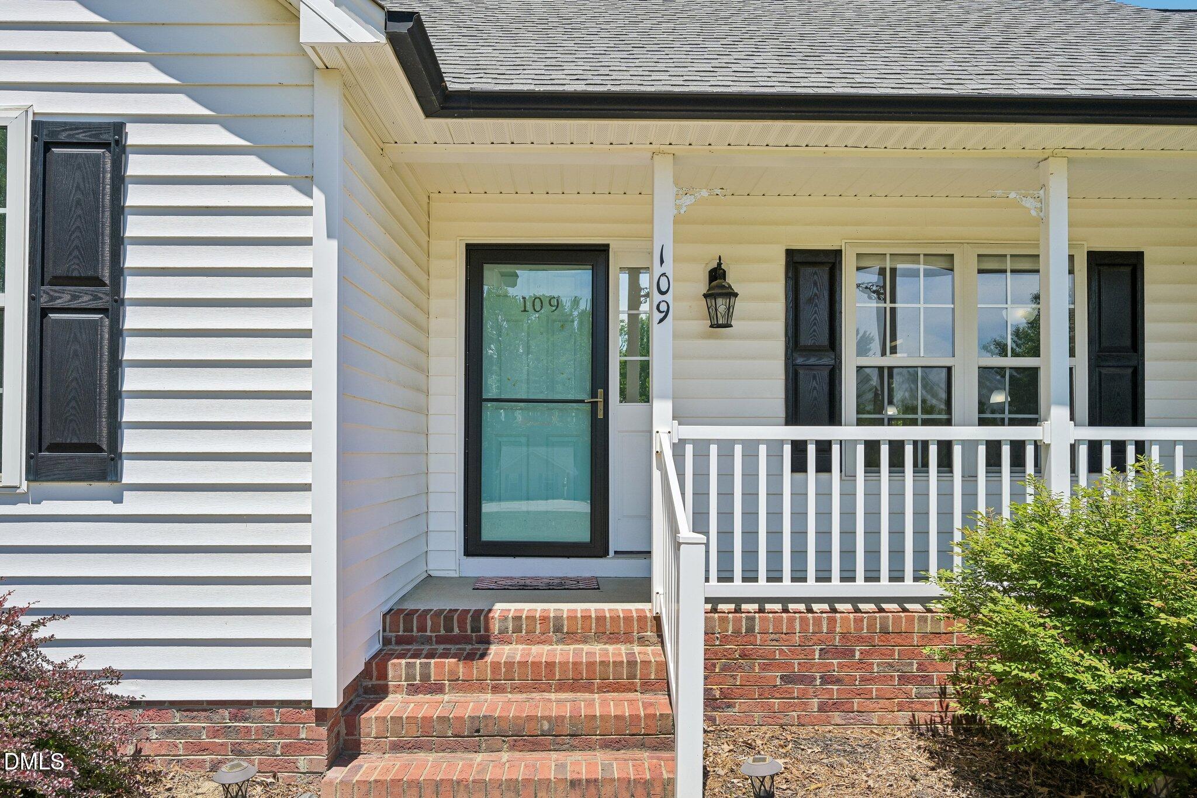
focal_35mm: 24
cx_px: 598
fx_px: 798
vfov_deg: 53.1
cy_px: 399
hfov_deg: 73.7
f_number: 8
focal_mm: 24.5
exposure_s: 1/400
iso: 100
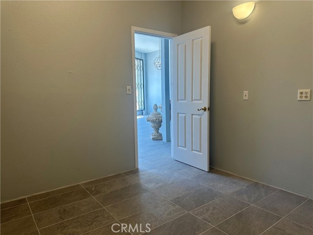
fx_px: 217
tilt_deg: -5.9
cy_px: 118
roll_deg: +0.7
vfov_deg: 56.8
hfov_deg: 71.6
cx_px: 156
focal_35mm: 24
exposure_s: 1/120
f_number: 1.78
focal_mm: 6.86
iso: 64
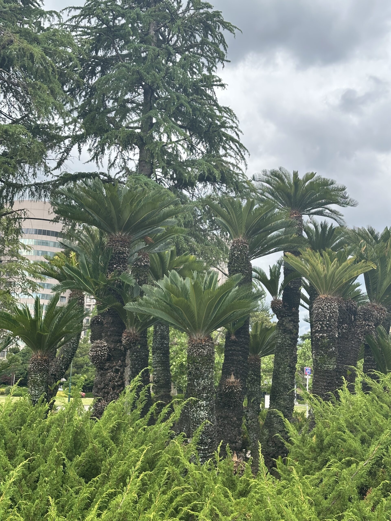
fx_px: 723
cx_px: 196
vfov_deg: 39.7
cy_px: 260
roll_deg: -2.0
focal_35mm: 48
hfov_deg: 30.3
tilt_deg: +11.6
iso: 64
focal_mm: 6.86
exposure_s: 1/482
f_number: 1.78
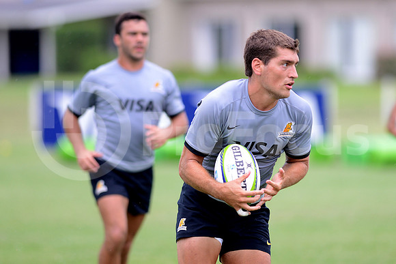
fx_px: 3301
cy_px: 132
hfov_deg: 6.9
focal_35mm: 300
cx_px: 198
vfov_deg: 4.6
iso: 400
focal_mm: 300
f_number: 2.8
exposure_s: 1/800
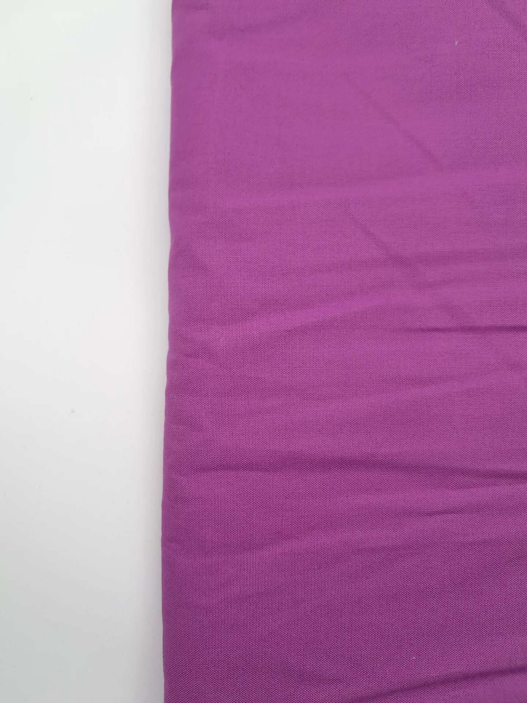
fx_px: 548
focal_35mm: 27
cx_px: 264
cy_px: 352
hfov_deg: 51.4
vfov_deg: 65.3
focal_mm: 4
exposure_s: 1/50
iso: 50
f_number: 1.8
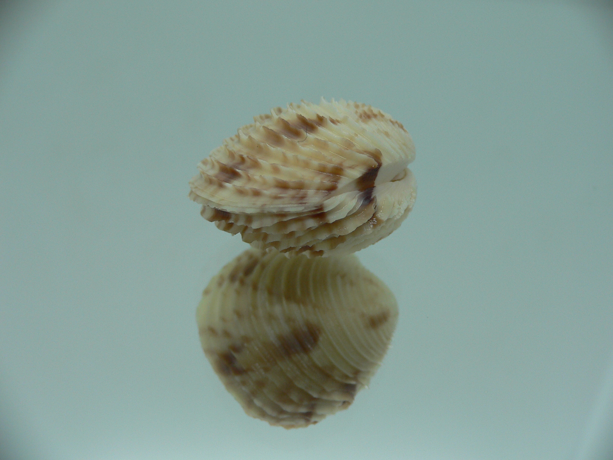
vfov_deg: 40.7
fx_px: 620
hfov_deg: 52.6
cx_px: 306
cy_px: 230
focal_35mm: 35
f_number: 2.8
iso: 80
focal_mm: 4.6
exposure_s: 1/60
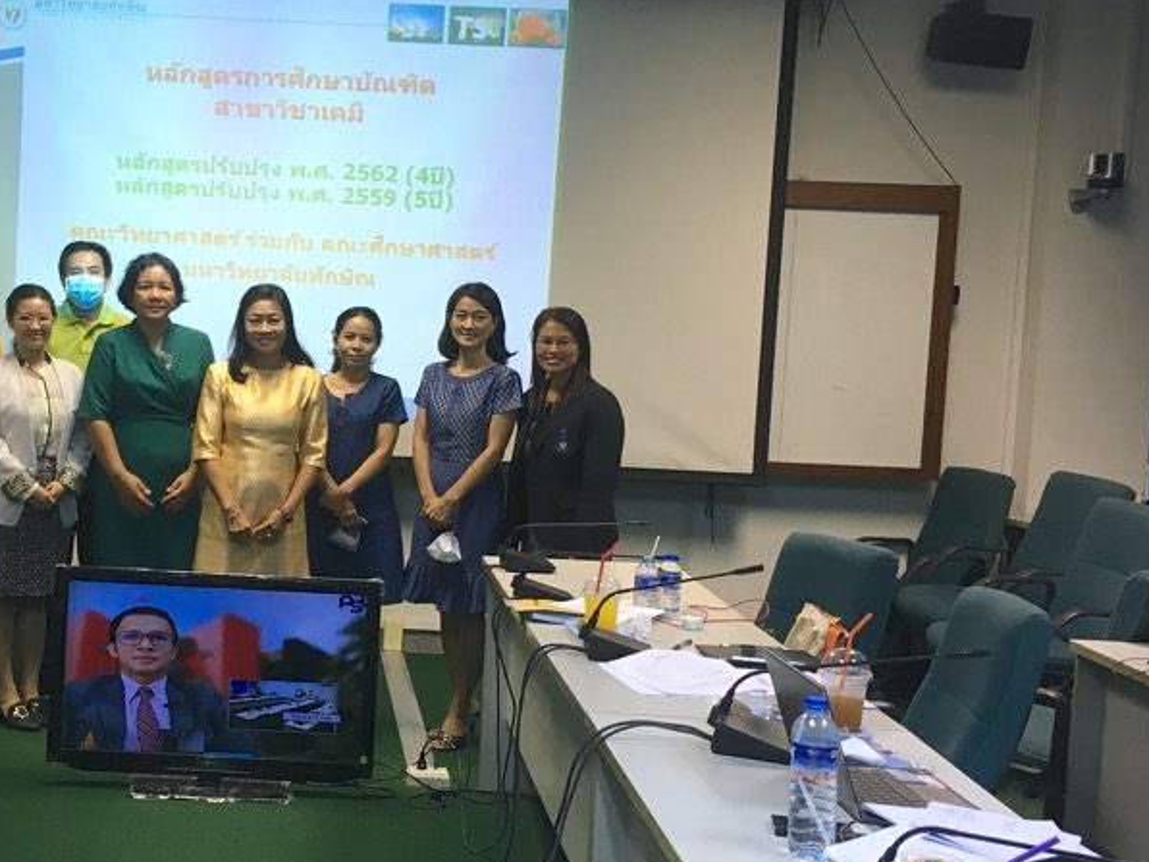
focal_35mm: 50
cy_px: 431
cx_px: 233
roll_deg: -2.6
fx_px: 1660
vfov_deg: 29.1
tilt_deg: -5.0
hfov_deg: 36.9
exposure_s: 1/33
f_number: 2.2
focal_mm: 4.15
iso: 80
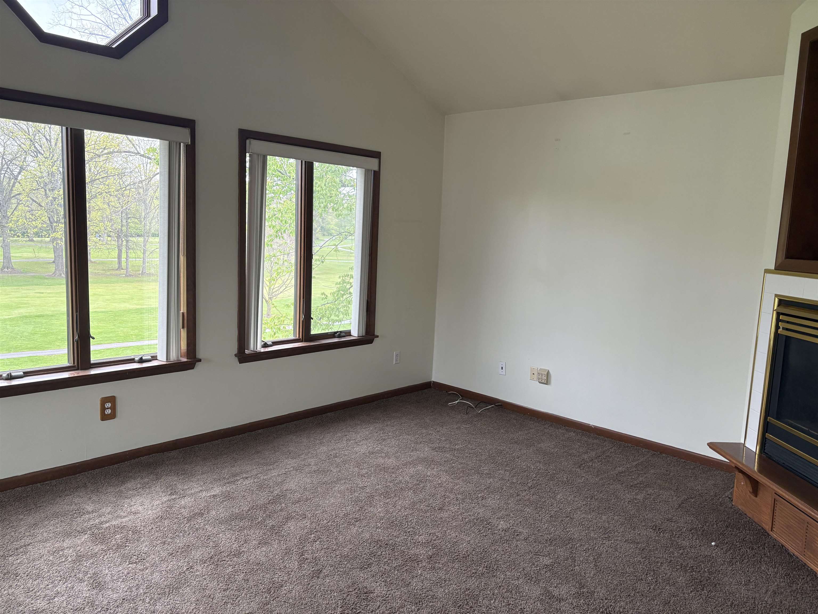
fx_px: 614
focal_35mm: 26
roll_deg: -3.8
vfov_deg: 53.1
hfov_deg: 67.3
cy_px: 307
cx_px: 409
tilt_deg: -8.1
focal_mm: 5.96
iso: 125
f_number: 1.6
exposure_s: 1/60
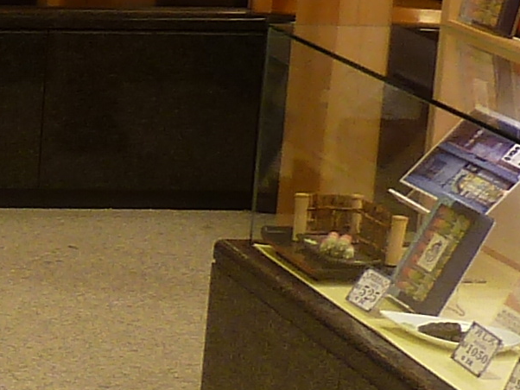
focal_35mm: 166
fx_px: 2495
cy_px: 127
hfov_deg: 10.1
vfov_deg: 8.9
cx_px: -810
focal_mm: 4.1
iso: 80
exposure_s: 1/30
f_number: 3.3
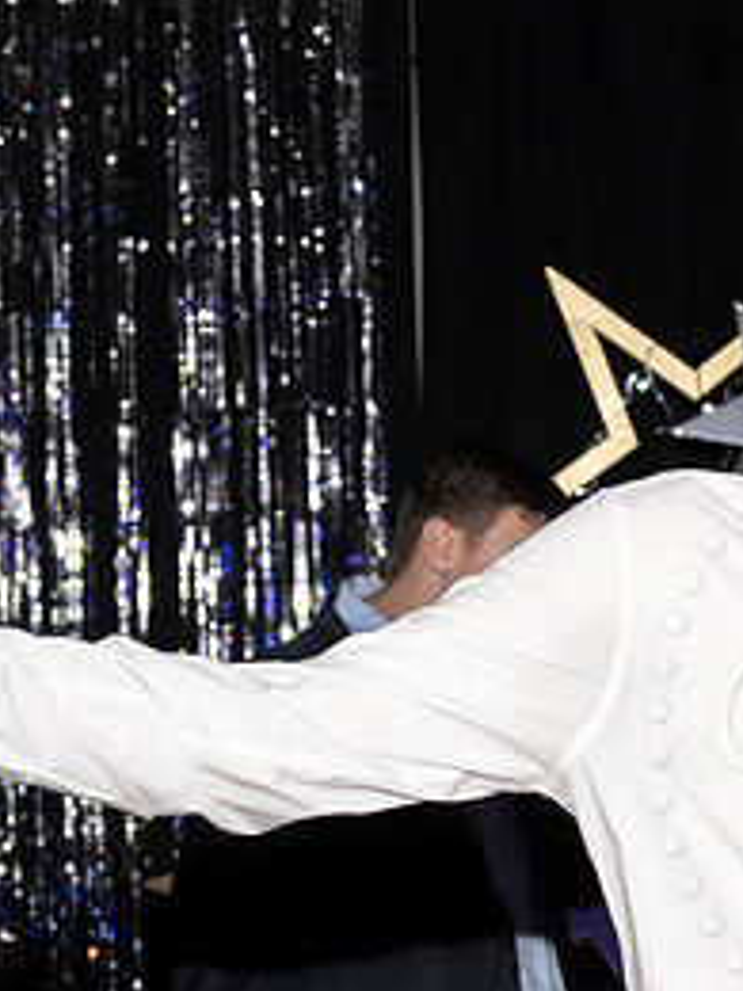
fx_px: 3749
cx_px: 1010
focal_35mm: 131
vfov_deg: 15.0
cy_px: 730
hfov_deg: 11.0
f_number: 5.6
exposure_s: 1/100
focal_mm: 61
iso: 1000
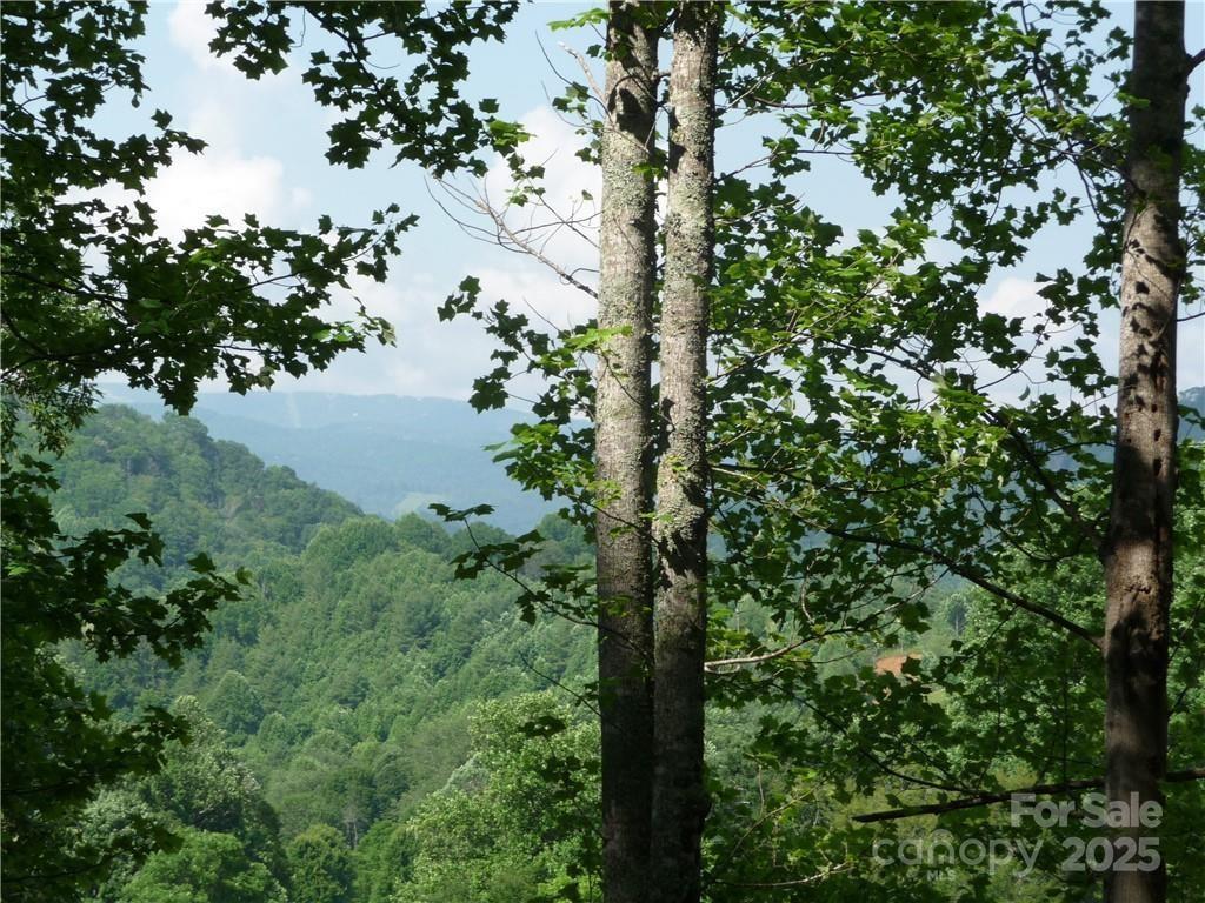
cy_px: 452
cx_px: 602
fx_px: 4142
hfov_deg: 16.6
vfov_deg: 12.5
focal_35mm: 119
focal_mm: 20.3
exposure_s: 1/400
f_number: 4.7
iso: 100
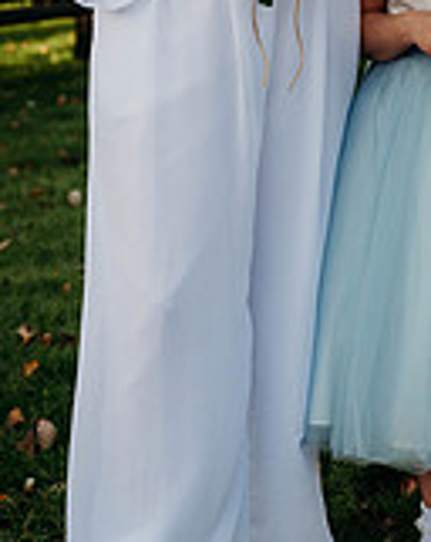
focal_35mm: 176
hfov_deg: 8.7
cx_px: 470
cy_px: -17
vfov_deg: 10.9
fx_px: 2817
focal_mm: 67
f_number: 4
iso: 100
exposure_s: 1/320
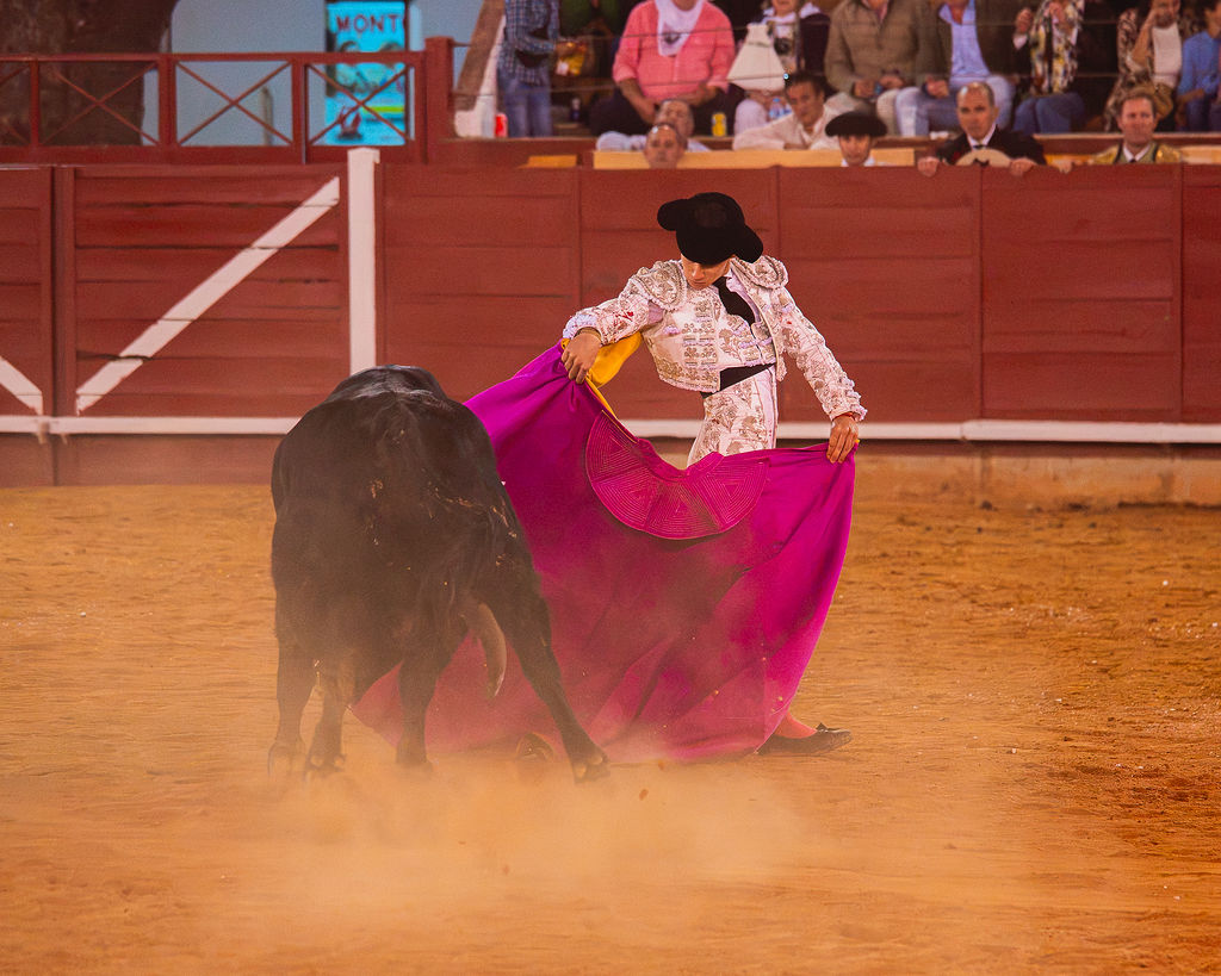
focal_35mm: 210
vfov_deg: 7.4
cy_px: 487
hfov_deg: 9.2
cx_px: 674
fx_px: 7577
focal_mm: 171.2
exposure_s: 1/500
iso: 16000
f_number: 5
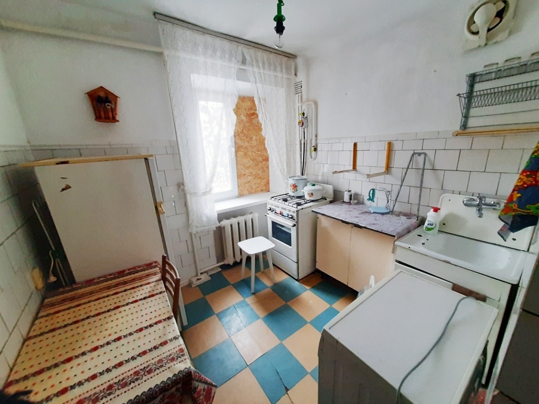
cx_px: 270
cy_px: 202
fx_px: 202
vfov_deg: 89.9
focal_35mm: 13
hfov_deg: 106.2
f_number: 2.2
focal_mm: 1.42
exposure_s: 1/25
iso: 160
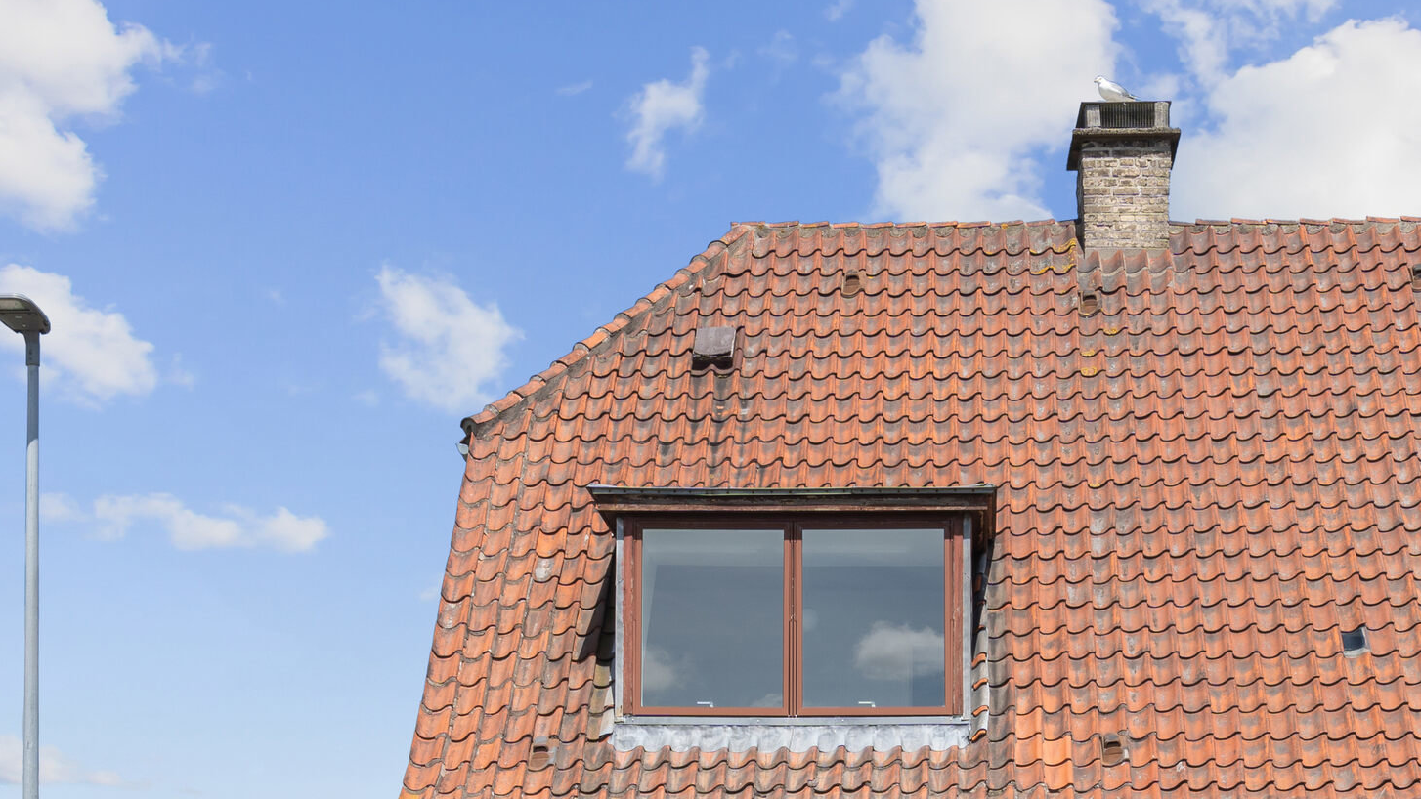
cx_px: 1027
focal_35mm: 67
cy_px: 924
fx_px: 2525
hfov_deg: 31.0
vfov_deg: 17.3
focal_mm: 31
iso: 160
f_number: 10
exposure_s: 1/250
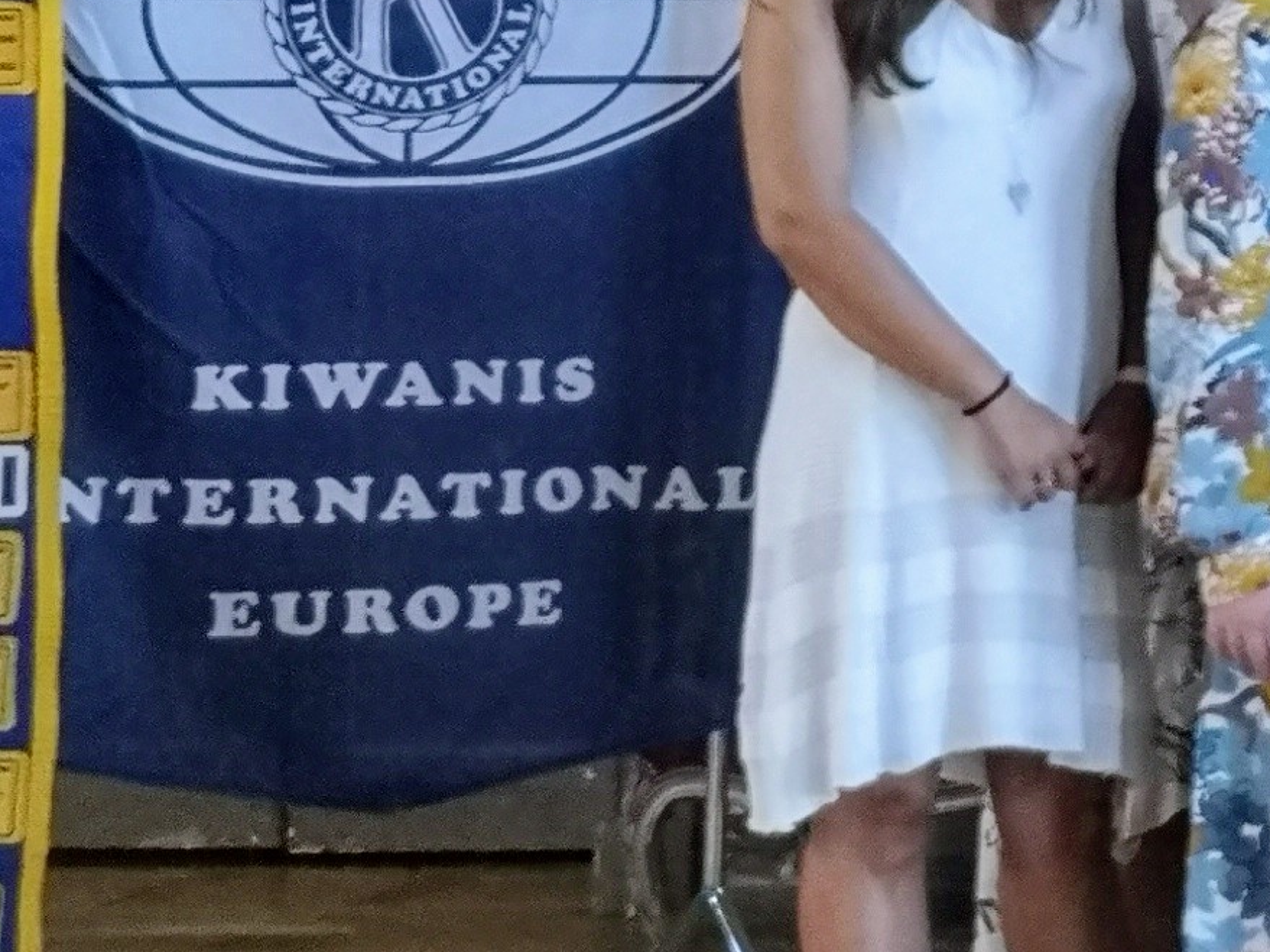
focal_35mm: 149
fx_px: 5466
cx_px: 2832
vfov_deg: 9.8
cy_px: -134
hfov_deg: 11.4
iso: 250
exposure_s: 1/33.3
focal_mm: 3.95
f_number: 1.8
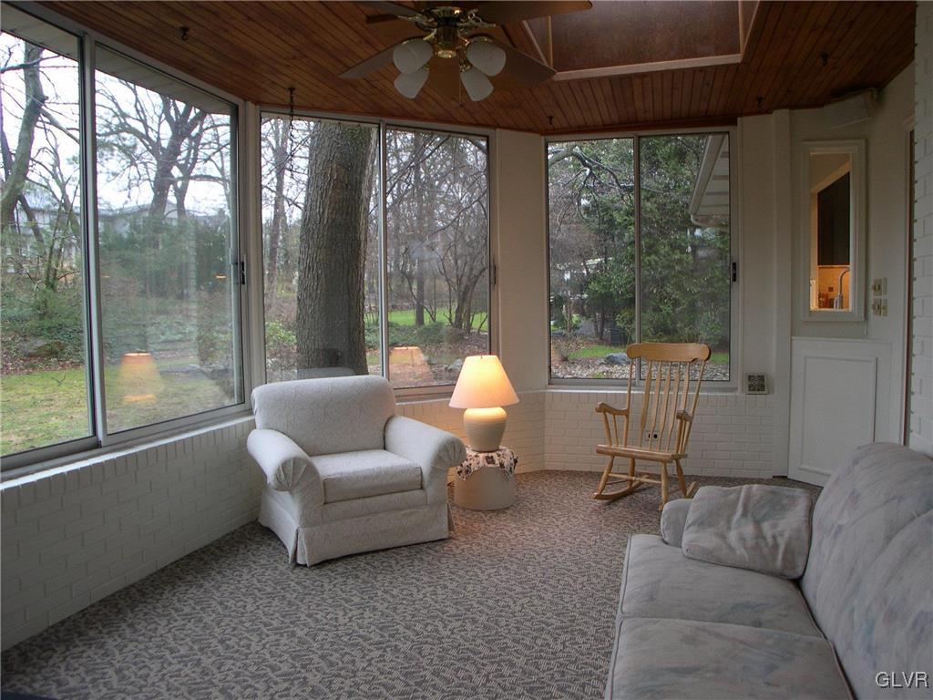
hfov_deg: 49.0
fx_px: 1024
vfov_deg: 37.7
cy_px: 350
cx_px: 466
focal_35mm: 38
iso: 100
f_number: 2.8
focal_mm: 8
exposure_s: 1/14.2
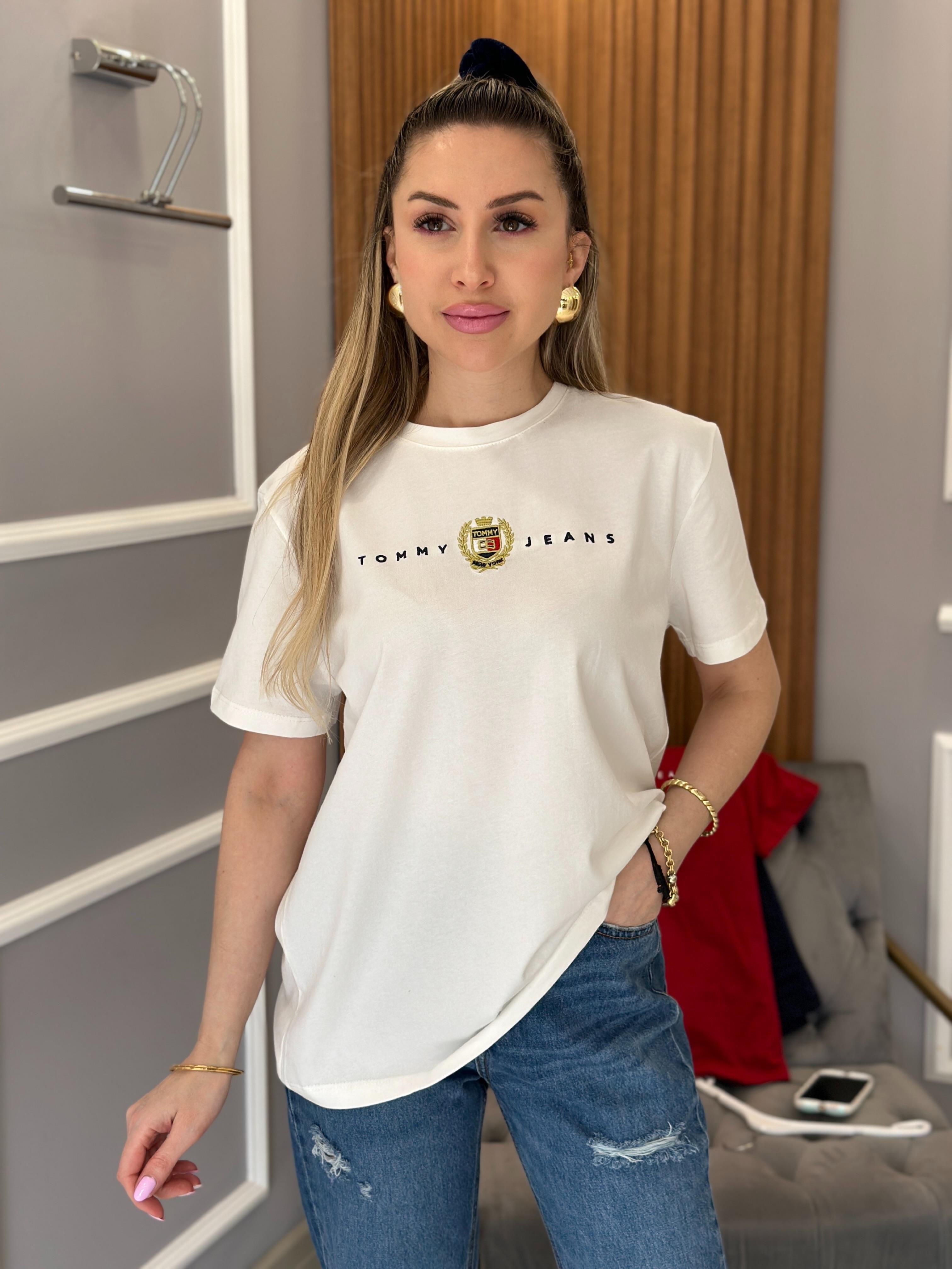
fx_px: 1760
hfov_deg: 30.3
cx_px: 476
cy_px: 634
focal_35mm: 48
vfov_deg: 39.7
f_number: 1.78
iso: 64
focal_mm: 6.86
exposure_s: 1/144
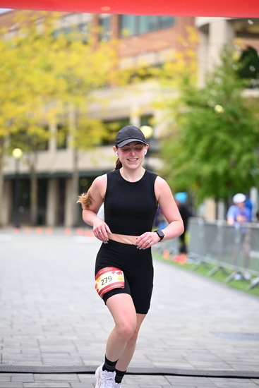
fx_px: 1348
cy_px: 194
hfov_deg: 11.0
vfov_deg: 16.4
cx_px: 130
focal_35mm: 125
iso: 640
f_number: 2.8
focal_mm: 125
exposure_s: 1/2000
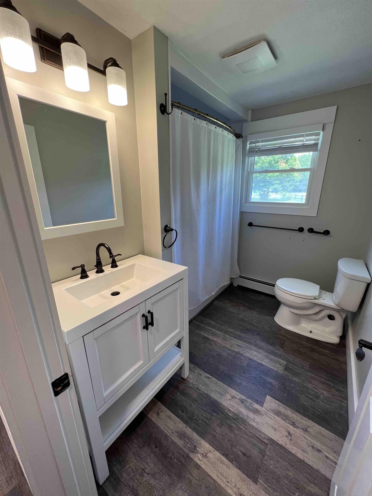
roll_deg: +0.3
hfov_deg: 89.9
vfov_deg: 106.2
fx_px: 186
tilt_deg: -16.6
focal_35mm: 13
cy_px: 248
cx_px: 186
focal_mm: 1.57
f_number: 1.8
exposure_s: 1/120
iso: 160
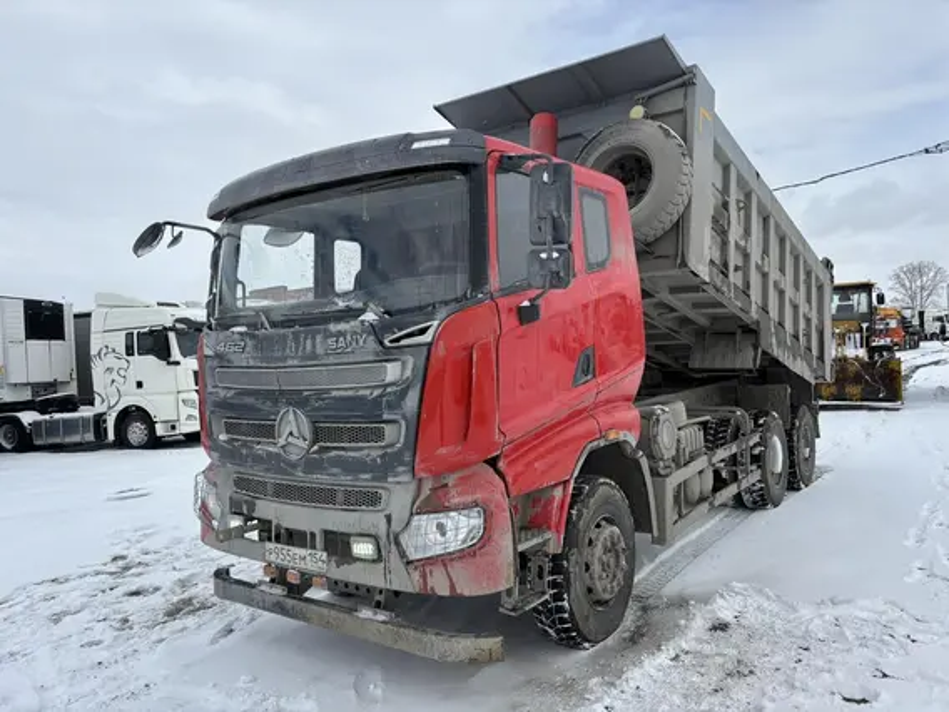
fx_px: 713
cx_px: 474
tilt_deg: +0.9
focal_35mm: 26
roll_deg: +1.6
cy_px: 356
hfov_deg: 67.3
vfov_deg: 53.1
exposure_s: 1/4425
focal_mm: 5.96
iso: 50
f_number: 1.6
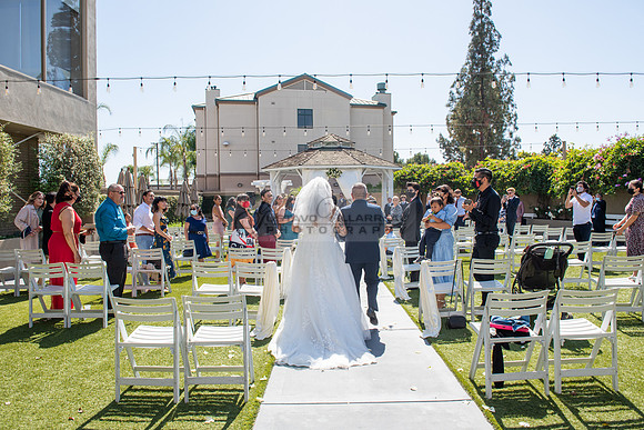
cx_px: 322
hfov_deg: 73.7
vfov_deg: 53.2
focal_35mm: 24
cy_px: 215
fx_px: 429
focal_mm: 24
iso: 100
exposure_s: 1/250
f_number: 9
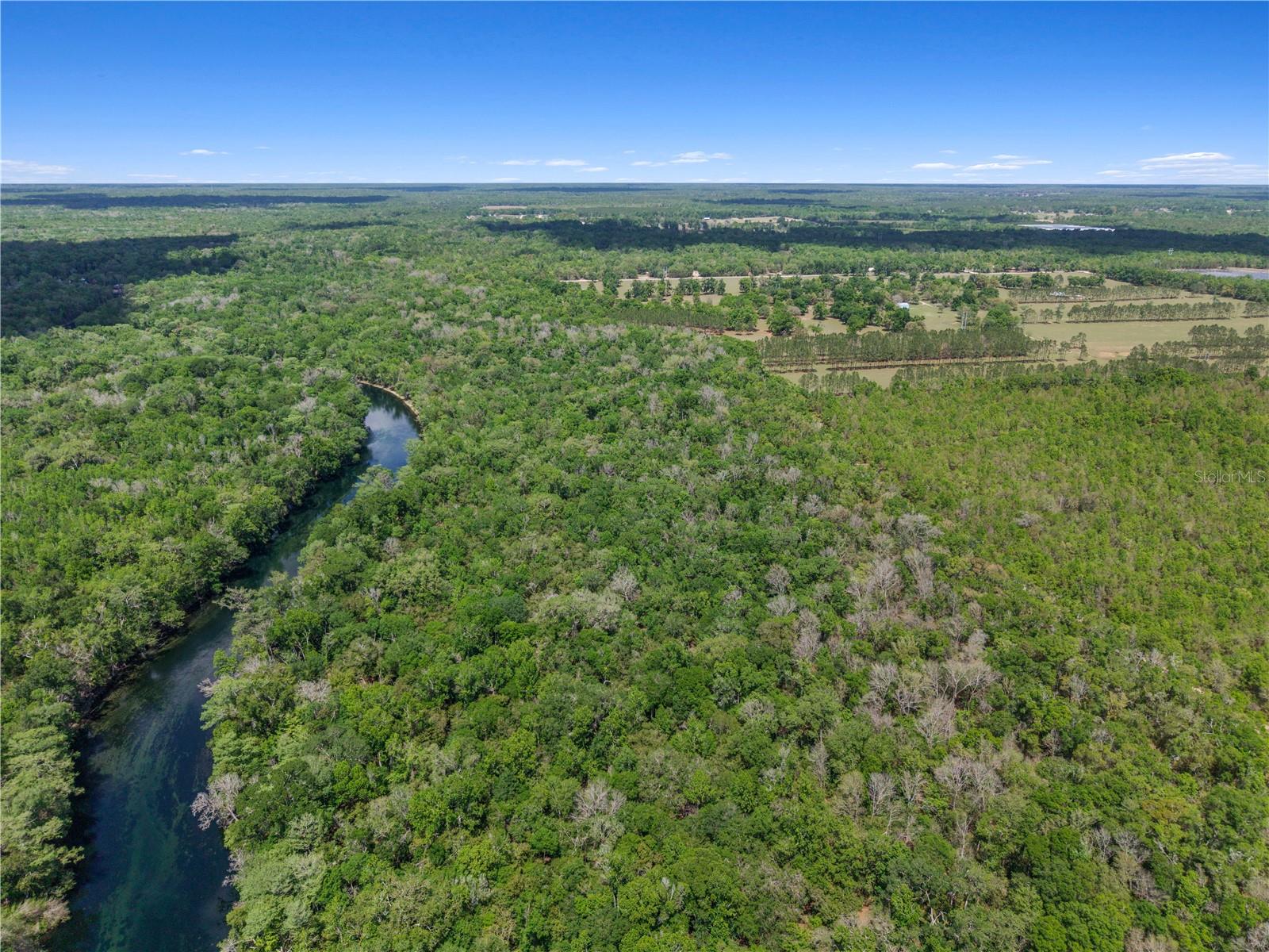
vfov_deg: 56.8
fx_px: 880
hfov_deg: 71.6
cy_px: 476
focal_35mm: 24
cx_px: 634
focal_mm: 8.67
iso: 170
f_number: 1.8
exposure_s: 1/4000
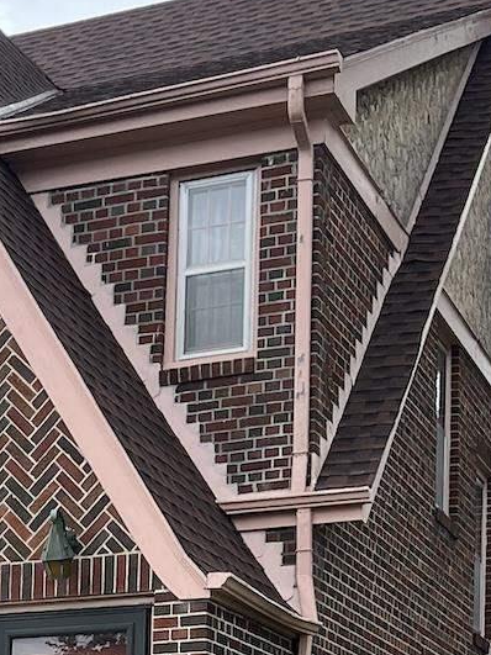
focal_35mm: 98
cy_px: 861
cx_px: -126
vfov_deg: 18.6
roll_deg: -2.8
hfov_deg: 14.5
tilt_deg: +1.9
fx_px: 1854
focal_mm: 5.7
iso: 50
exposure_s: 1/1575
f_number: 1.5
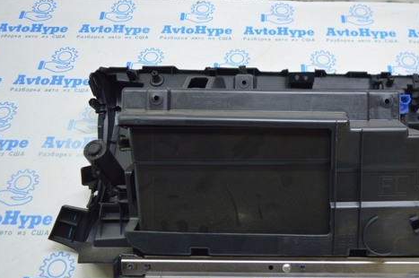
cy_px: 145
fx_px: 430
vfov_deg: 35.8
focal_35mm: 37
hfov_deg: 51.6
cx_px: 249
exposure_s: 1/50
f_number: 3.5
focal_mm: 18
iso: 400
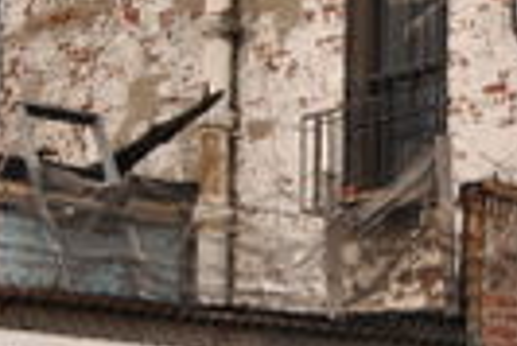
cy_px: 266
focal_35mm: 184
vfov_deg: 7.5
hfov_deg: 11.0
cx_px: 544
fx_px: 2645
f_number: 6.3
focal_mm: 34
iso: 200
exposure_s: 1/80
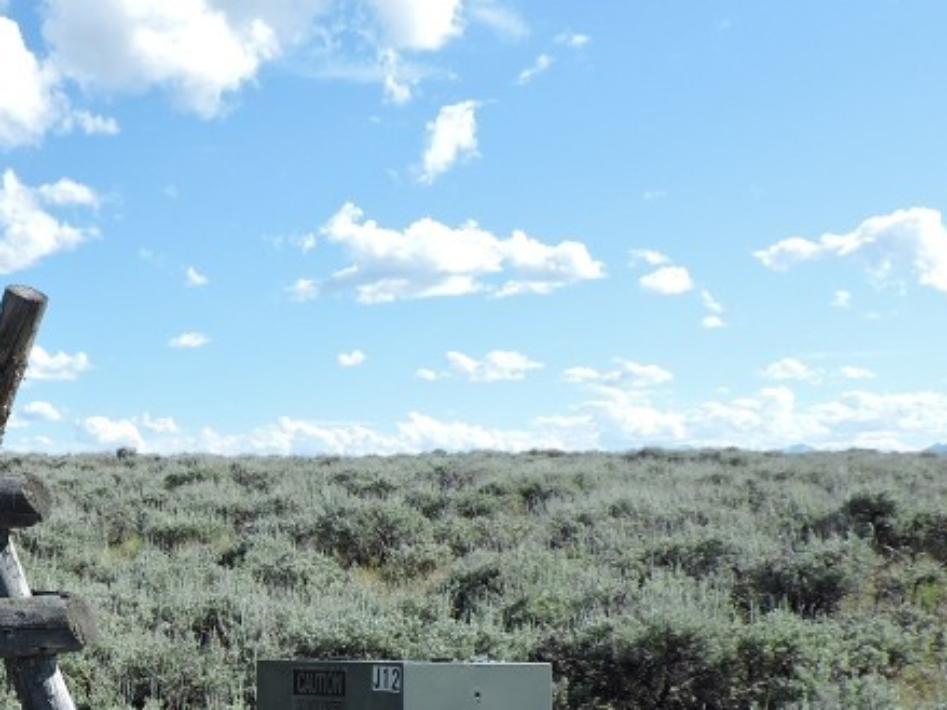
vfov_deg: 25.7
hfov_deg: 31.9
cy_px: 555
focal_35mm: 56
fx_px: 1532
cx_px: 17
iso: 100
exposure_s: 1/1000
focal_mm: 4.3
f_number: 3
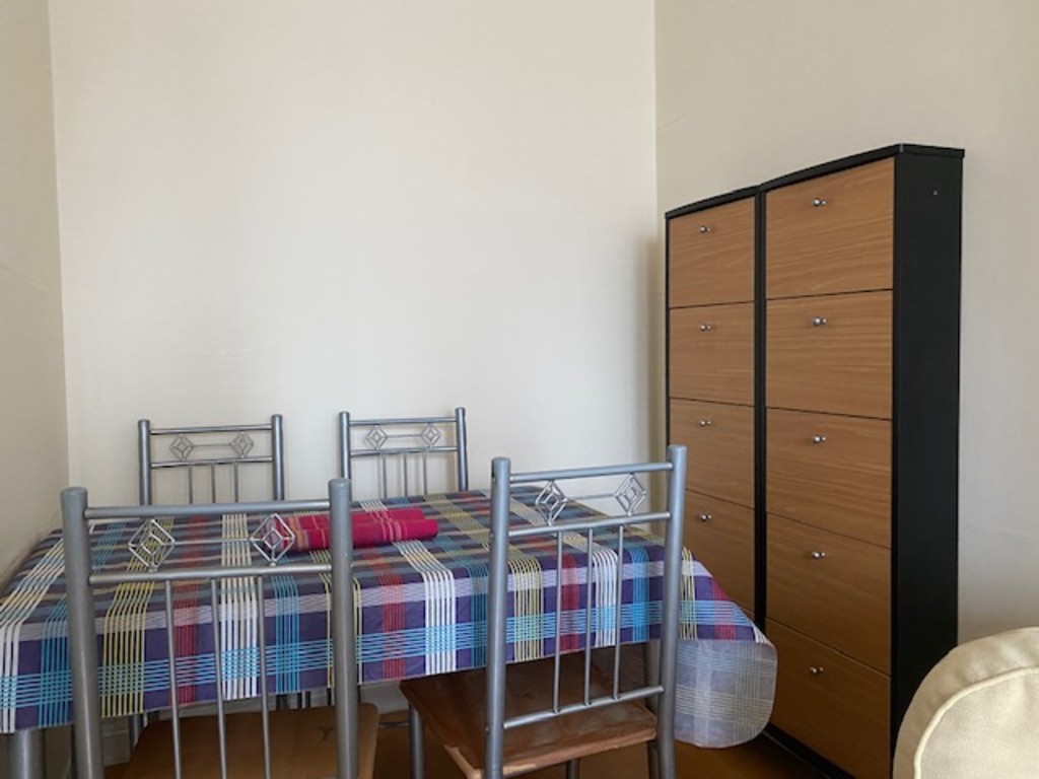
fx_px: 780
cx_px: 520
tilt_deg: -3.3
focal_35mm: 26
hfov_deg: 67.3
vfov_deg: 53.1
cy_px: 390
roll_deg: +1.4
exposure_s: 1/33
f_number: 1.8
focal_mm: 4.25
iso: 400
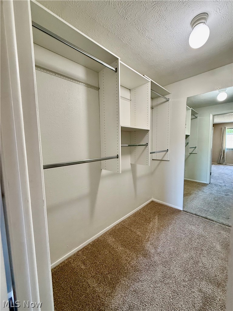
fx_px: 126
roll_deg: +1.6
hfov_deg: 85.7
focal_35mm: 14
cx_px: 116
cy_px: 156
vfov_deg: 102.1
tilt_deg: -5.3
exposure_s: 1/60
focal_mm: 2.22
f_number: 2.2
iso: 250
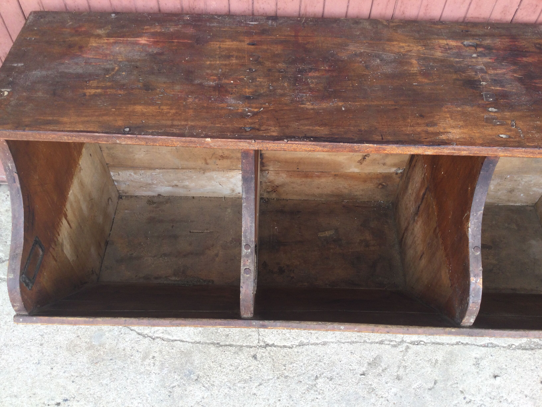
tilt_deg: -56.4
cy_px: 204
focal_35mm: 31
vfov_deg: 45.4
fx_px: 485
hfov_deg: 58.4
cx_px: 271
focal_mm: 3.3
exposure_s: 1/50
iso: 25
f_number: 2.4
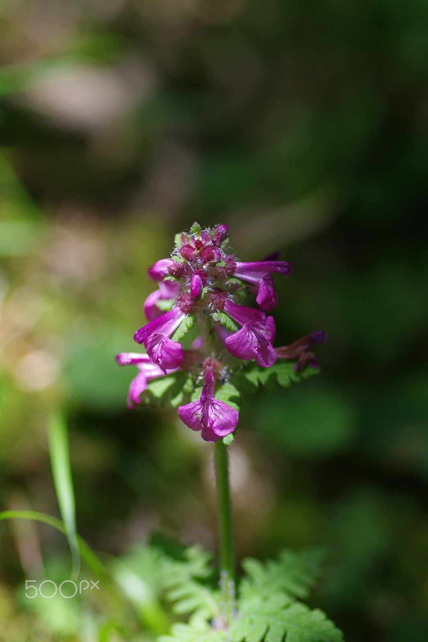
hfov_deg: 9.2
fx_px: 2674
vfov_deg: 13.7
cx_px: 214
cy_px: 321
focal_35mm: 150
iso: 500
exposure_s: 1/1000
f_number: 3.2
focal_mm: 100
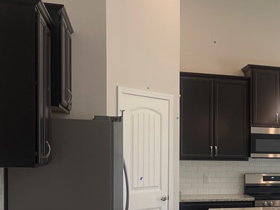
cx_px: 333
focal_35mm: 63
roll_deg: -1.7
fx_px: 510
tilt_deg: -3.3
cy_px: 171
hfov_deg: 27.2
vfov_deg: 23.0
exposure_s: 1/191
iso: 32
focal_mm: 5.1
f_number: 1.6
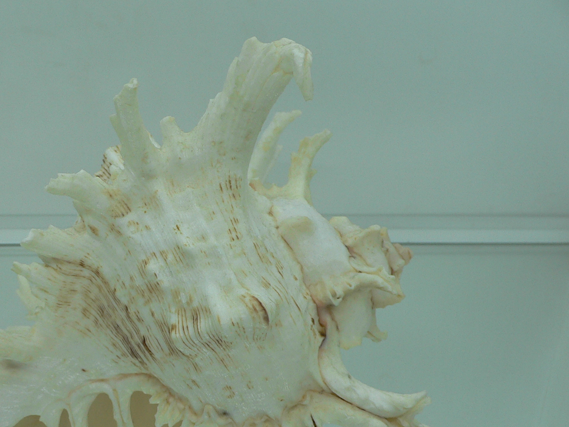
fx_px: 822
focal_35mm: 50
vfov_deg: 29.0
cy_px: 273
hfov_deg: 37.7
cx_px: 186
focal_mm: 4.6
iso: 80
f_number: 2.8
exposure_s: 1/80
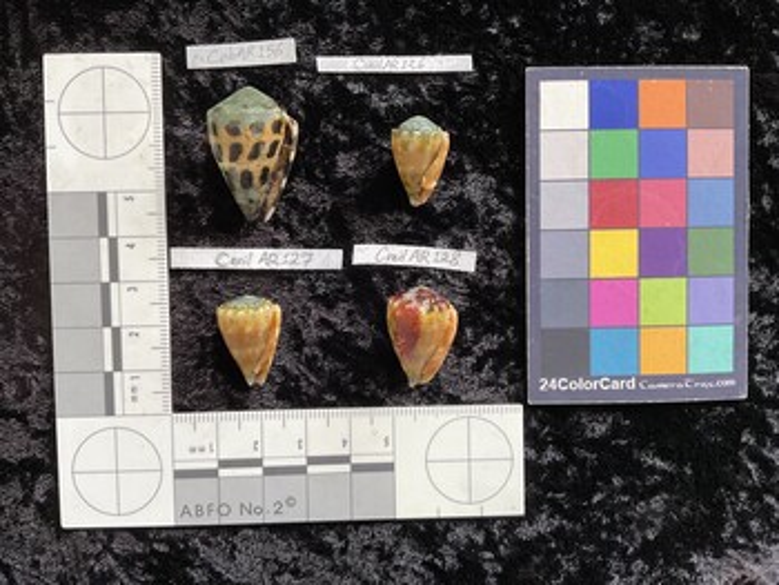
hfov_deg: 61.6
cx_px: 390
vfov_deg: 48.3
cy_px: 292
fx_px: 653
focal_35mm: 29
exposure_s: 1/60
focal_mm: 3
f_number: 1.8
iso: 64
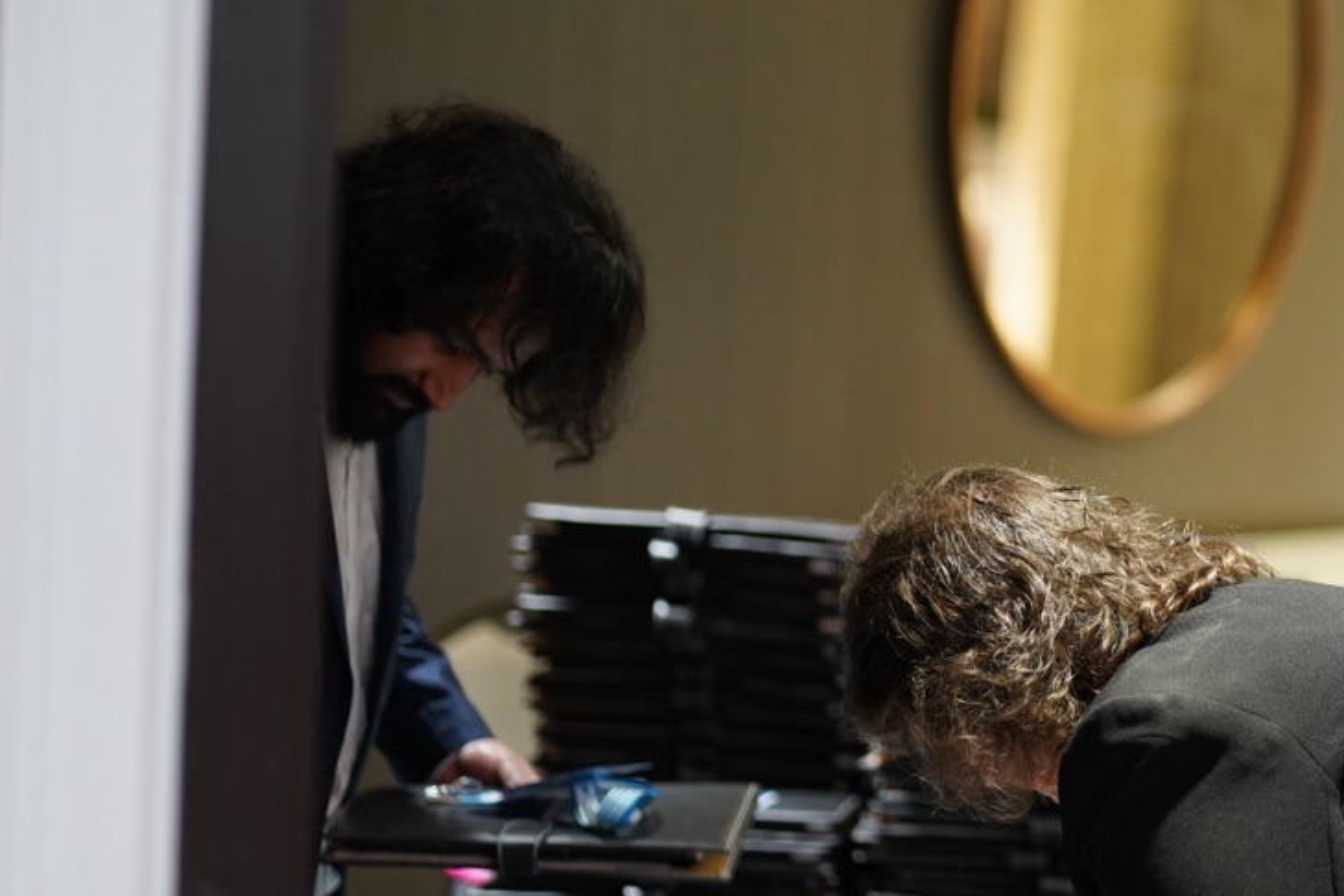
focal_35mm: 140
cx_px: 1077
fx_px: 5226
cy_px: 490
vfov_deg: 9.8
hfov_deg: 14.6
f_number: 2
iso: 2500
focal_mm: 85
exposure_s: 1/160
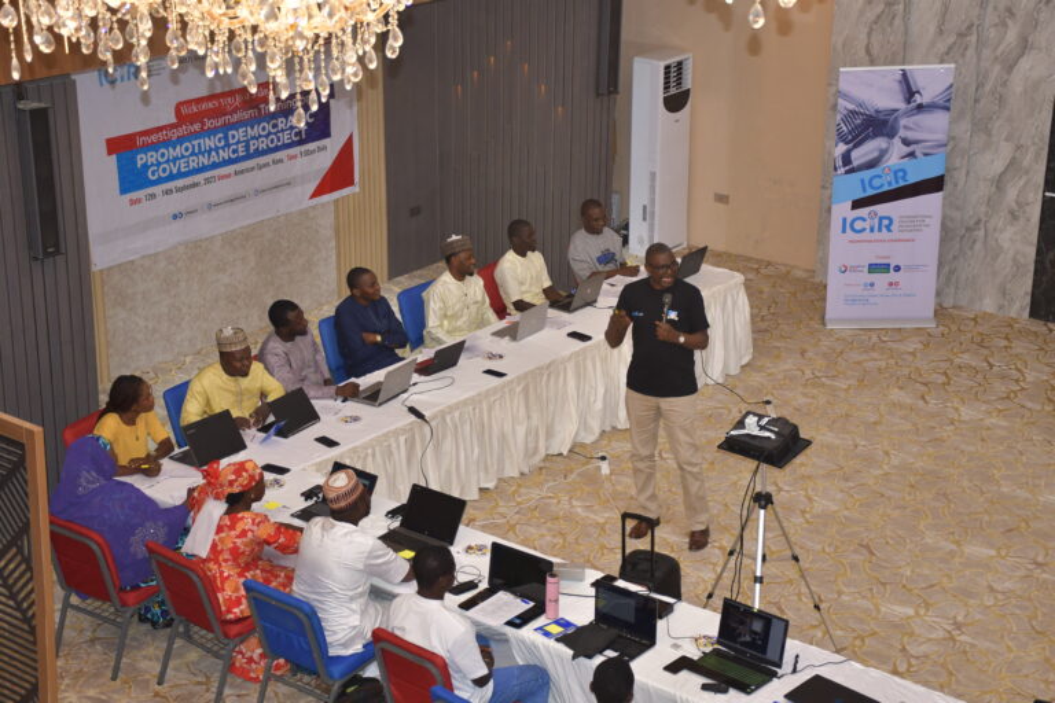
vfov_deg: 21.6
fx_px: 1846
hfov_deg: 31.9
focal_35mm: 63
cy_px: 352
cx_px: 528
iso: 800
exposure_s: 1/100
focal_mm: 42
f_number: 4.5
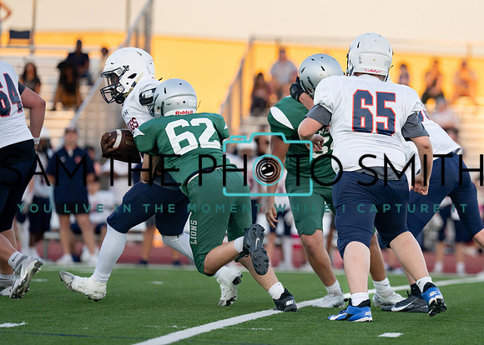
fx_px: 4235
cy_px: 161
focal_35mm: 308
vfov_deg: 4.7
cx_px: 380
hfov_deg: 6.5
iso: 800
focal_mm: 200
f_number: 2.8
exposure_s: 1/2000
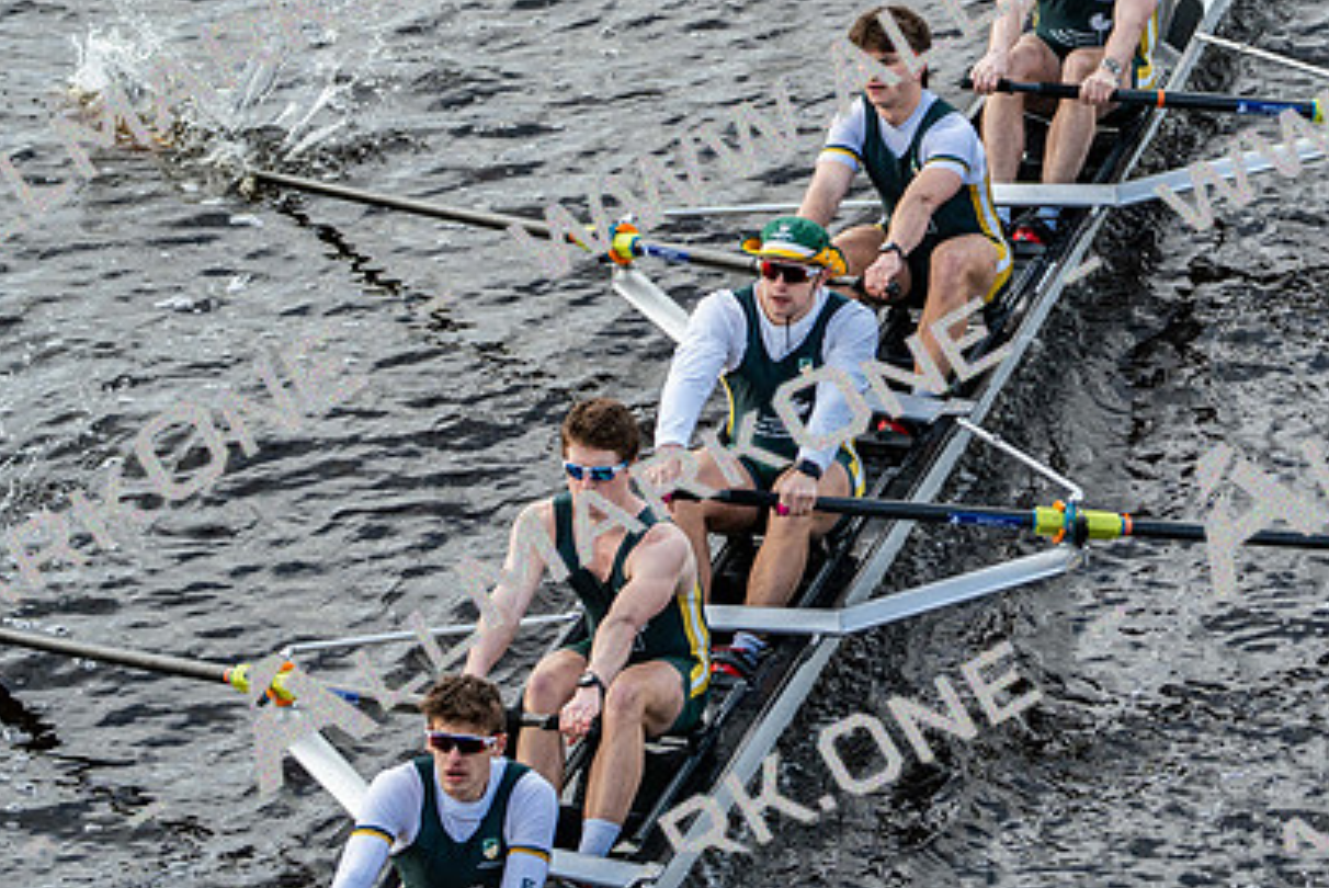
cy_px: 288
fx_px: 10602
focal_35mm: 287
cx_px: 915
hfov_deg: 7.2
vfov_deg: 4.8
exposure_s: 1/1250
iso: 800
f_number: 5.6
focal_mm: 200
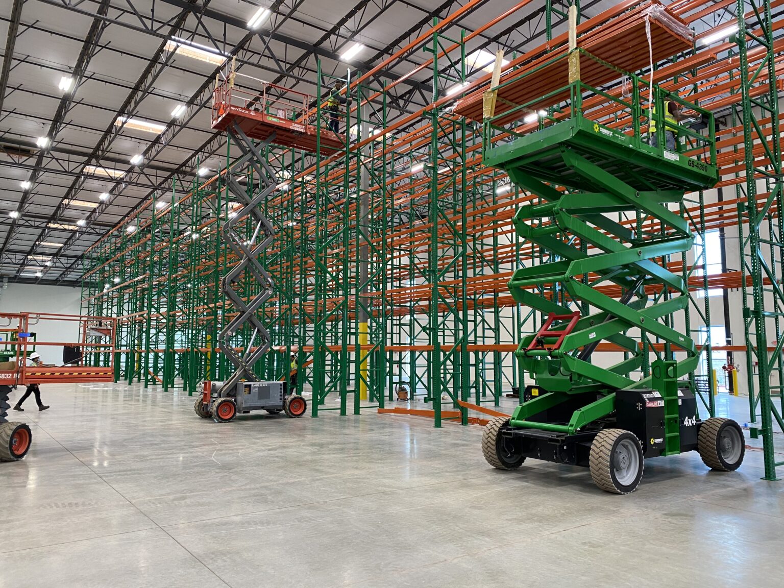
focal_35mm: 26
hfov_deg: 67.3
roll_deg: -1.5
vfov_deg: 53.1
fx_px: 589
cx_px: 392
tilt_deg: +6.4
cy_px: 294
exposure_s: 1/60
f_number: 1.8
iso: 125
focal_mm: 4.25
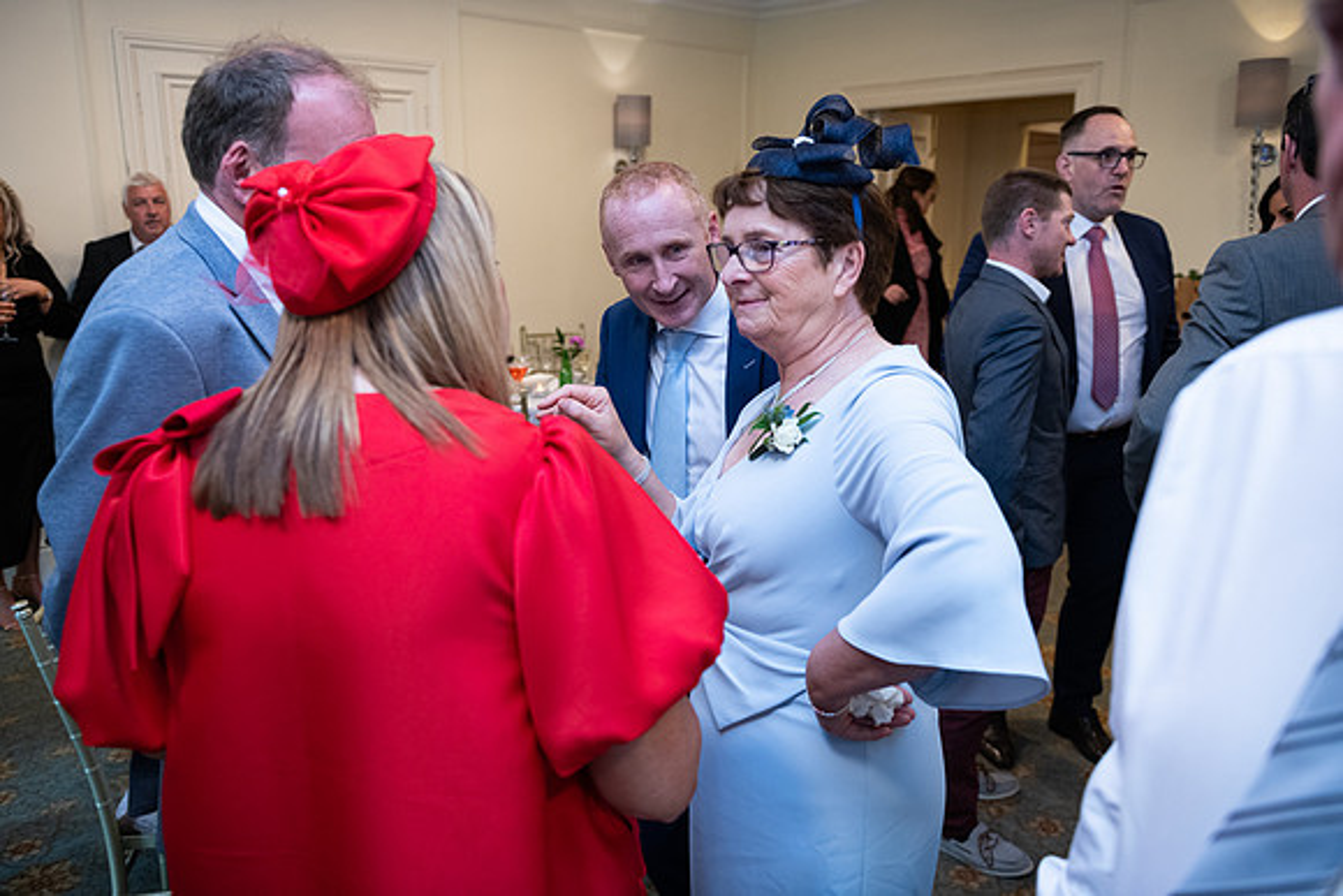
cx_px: 672
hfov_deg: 65.5
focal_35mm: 28
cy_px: 448
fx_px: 1045
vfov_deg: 46.4
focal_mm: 28
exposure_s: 1/160
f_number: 3.5
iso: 800
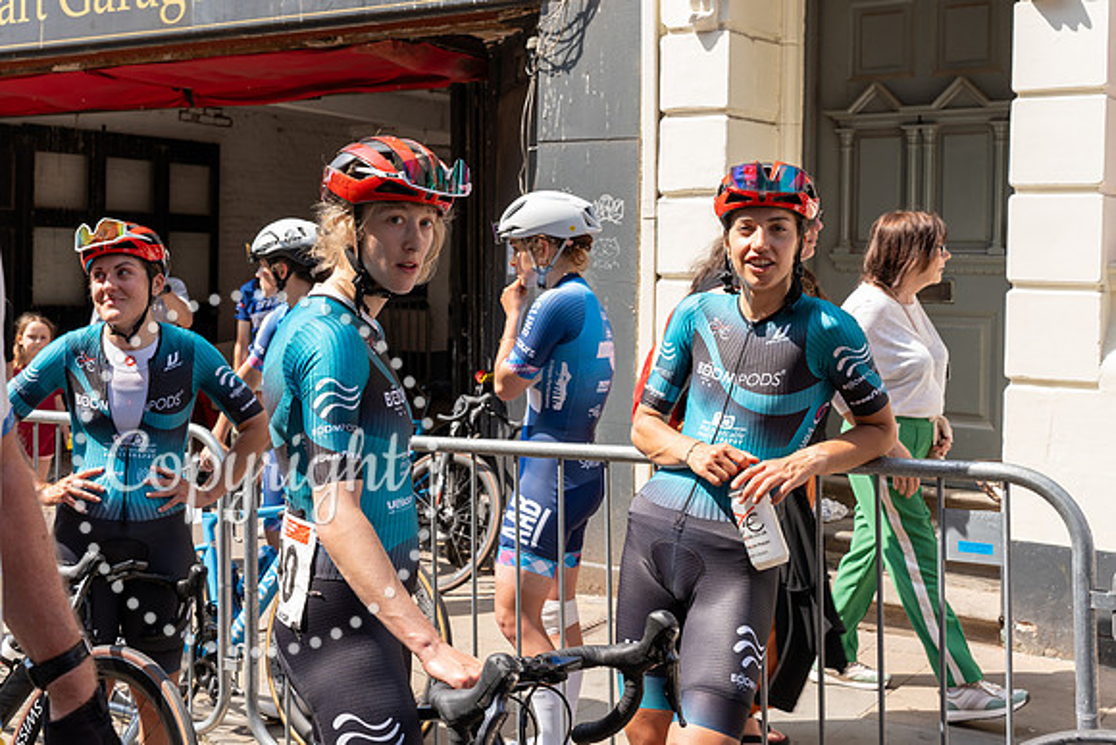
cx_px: 435
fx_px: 1363
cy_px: 290
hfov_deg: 44.2
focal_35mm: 44
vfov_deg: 30.5
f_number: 6.3
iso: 160
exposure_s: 1/200
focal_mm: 36
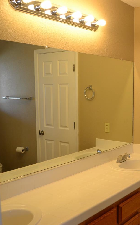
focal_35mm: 42
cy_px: 113
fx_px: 257
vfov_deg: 47.2
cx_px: 133
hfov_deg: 29.0
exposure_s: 1/60
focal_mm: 18
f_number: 4
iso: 400
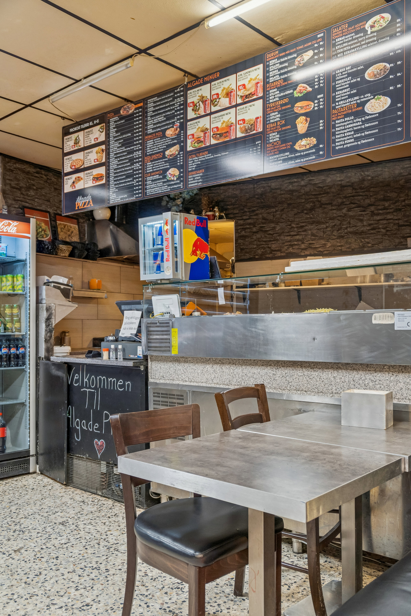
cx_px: 206
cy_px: 308
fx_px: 539
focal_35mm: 32
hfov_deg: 41.7
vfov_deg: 59.5
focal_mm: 21
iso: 200
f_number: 4
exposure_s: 1/5
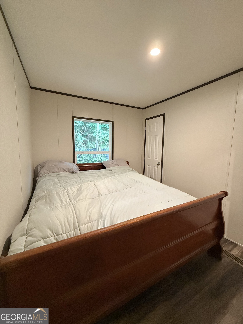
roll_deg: -1.2
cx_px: 122
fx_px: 131
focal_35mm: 14
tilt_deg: -5.8
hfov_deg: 85.7
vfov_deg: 102.1
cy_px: 162
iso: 640
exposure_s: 1/60
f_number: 2.2
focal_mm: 2.22
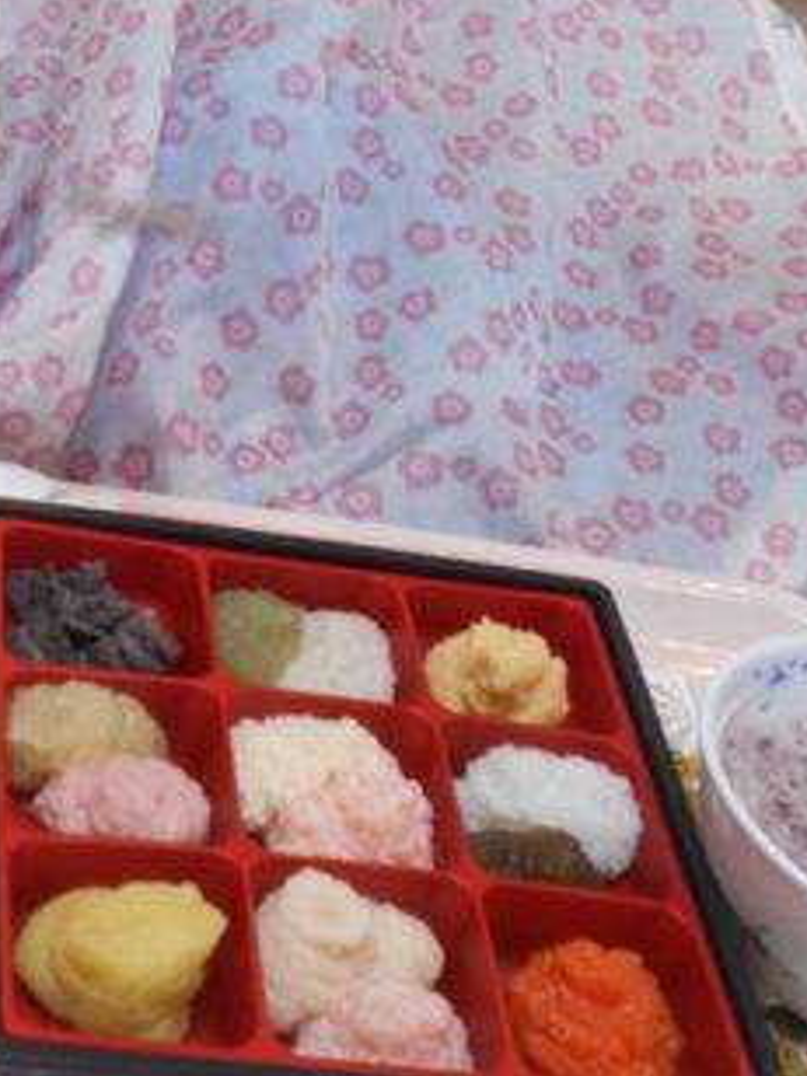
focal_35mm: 76
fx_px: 2362
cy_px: 171
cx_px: 266
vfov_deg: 25.1
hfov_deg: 19.3
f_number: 3.9
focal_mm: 6.7
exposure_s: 1/30
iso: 110
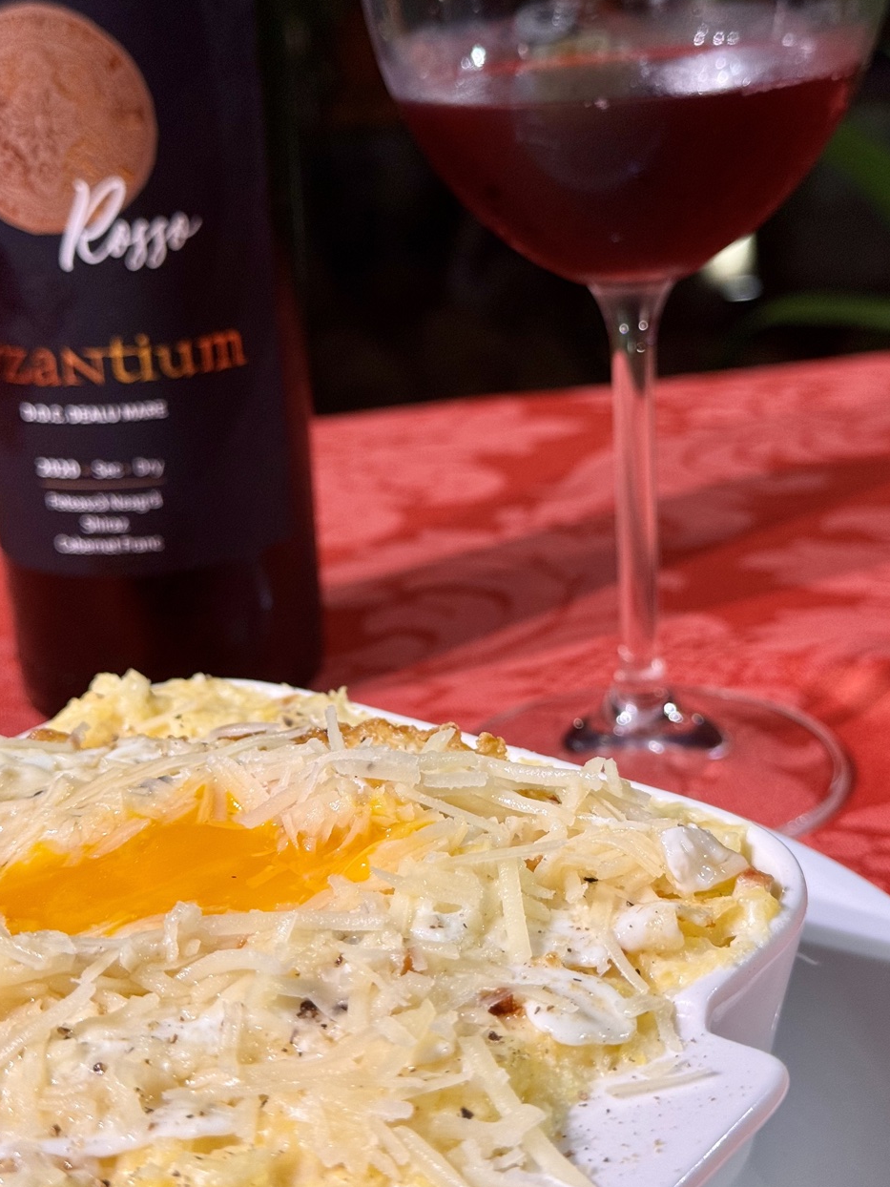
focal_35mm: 54
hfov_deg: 27.0
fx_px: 1851
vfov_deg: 35.5
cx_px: 451
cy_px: 570
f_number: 1.78
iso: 80
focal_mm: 6.76
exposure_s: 1/60
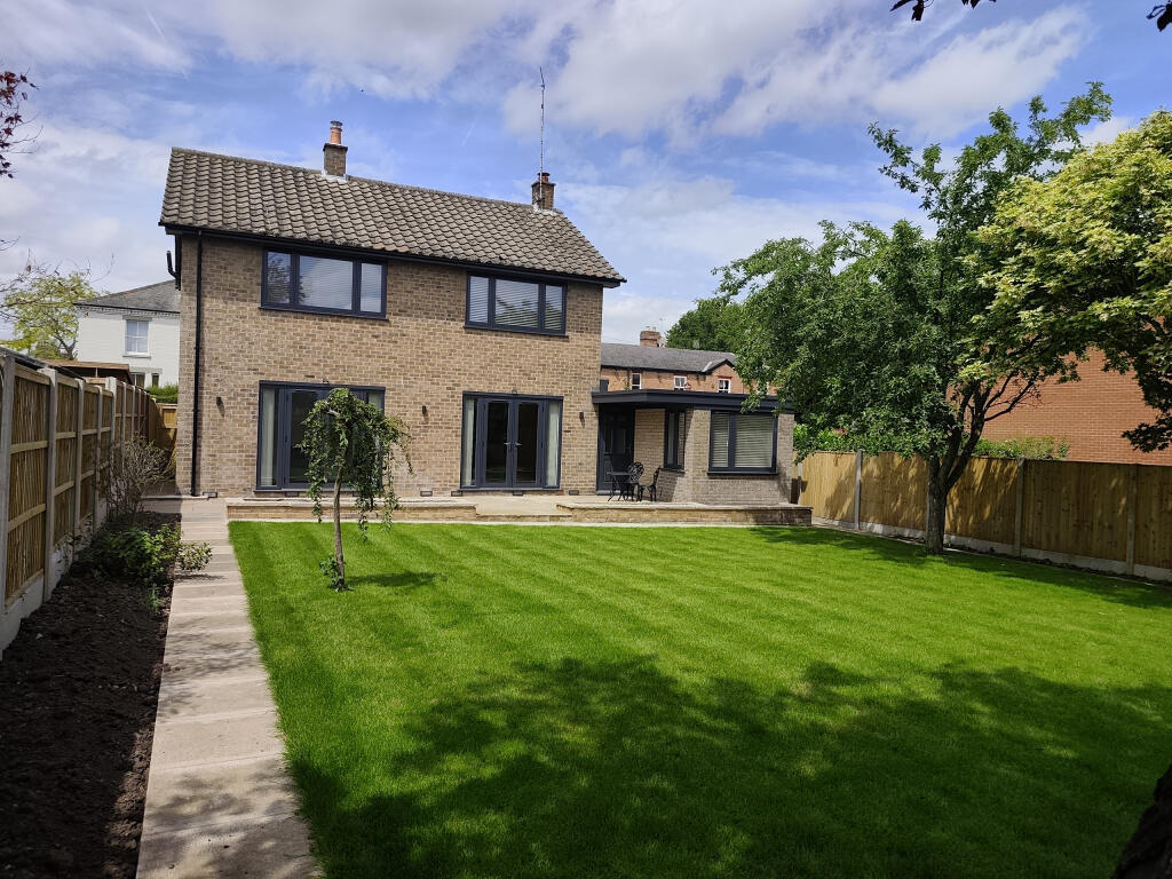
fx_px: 779
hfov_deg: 73.9
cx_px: 586
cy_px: 440
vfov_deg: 58.9
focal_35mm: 23
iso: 50
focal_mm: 6.19
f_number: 1.65
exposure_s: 1/1244
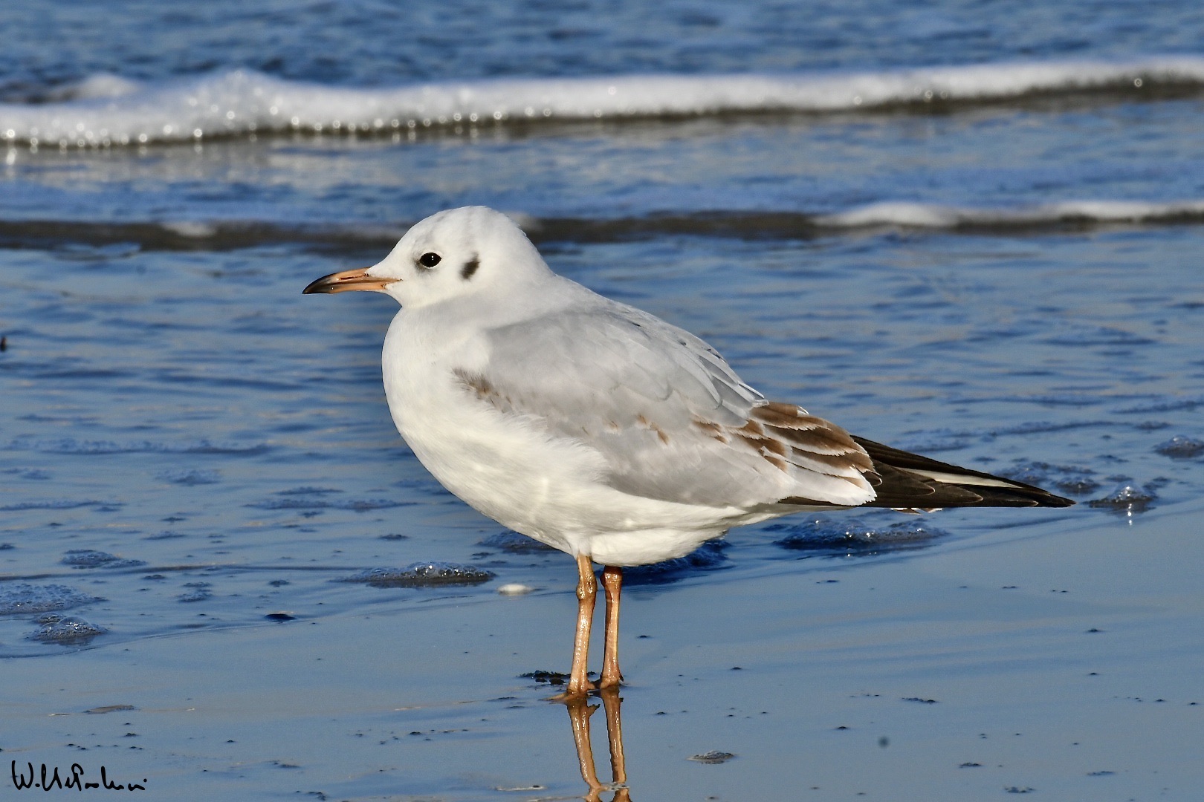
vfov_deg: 1.4
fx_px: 33442
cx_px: 602
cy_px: 401
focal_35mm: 1000
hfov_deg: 2.1
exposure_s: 1/400
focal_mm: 500
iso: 250
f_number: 18
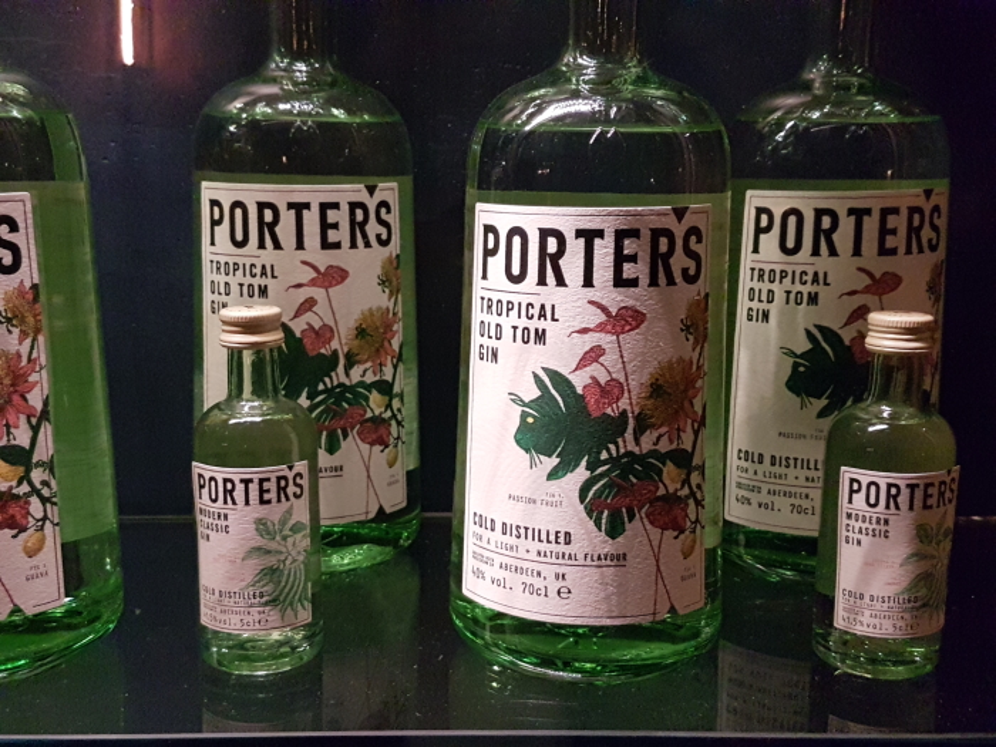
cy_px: 374
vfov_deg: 53.1
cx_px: 498
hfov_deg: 67.3
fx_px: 748
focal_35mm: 26
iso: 640
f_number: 1.7
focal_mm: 4.2
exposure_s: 1/50
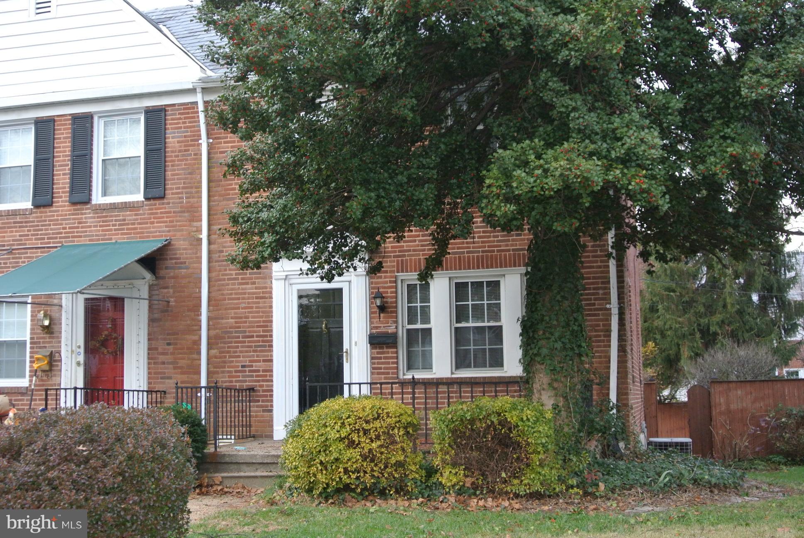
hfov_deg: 43.6
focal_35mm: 45
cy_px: 269
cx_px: 402
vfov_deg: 29.9
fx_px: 1006
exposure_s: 1/60
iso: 500
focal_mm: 16.9
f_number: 4.5
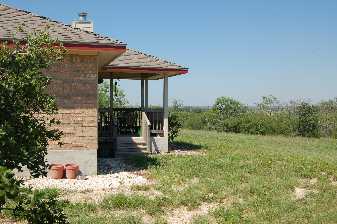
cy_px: 112
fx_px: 365
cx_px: 168
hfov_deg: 49.6
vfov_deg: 34.1
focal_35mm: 39
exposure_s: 1/320
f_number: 9
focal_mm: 26
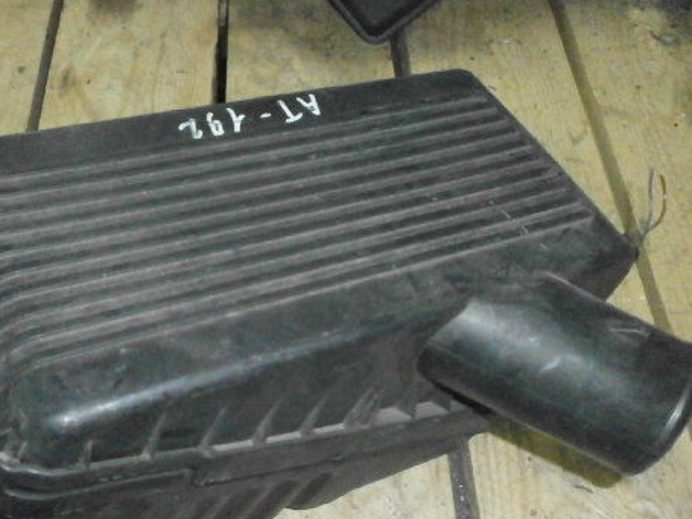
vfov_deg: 37.3
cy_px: 347
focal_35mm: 38
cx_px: 263
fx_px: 759
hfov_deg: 48.6
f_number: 2.9
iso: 1600
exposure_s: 1/30
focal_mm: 4.8
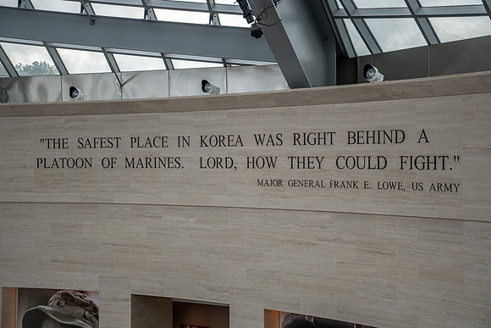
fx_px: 809
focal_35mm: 59
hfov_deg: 33.8
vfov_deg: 22.9
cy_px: 164
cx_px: 246
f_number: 3.3
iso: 100
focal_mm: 38
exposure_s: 1/100
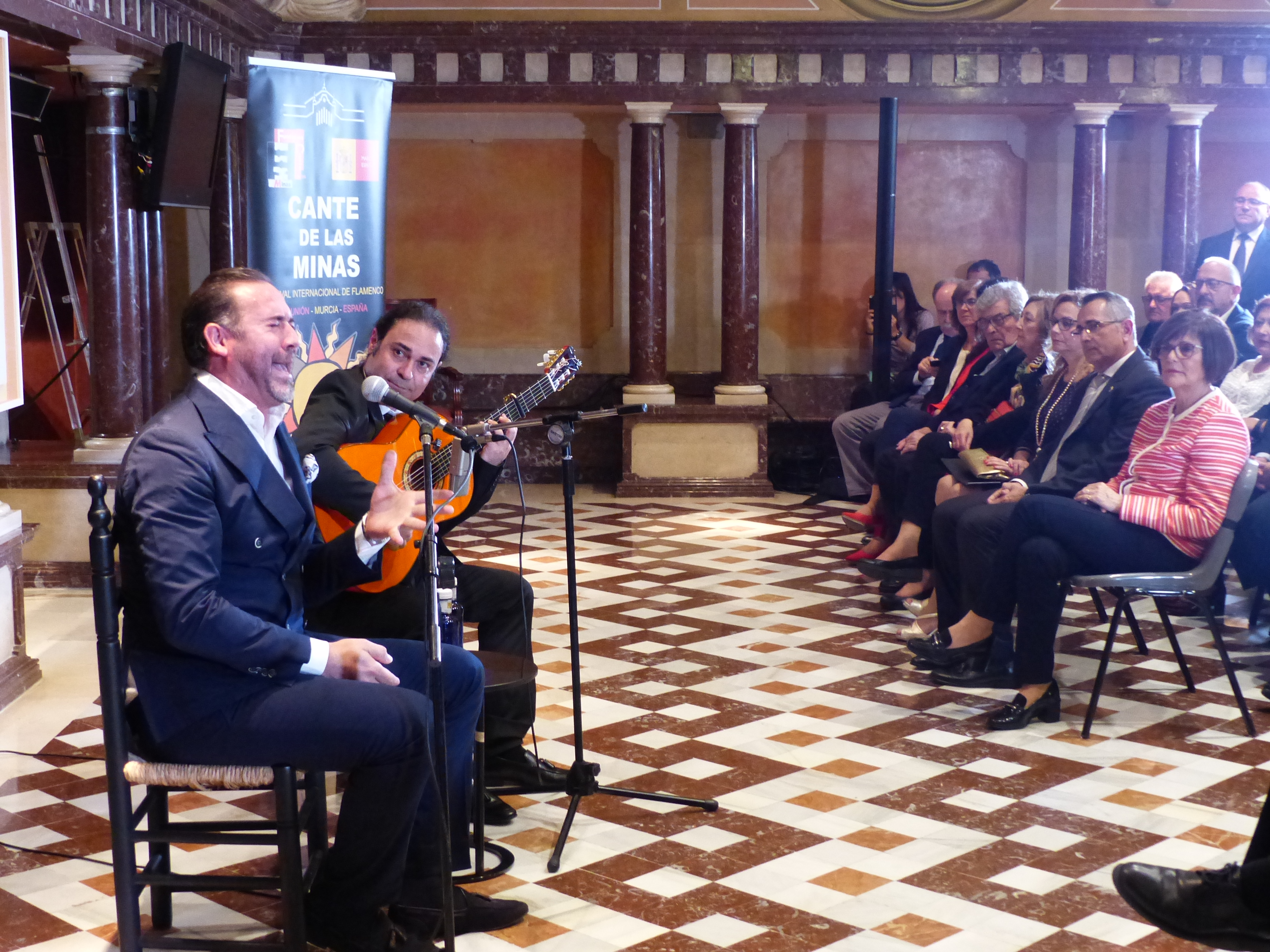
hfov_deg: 38.2
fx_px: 1834
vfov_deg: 29.1
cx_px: 635
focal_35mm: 50
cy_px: 476
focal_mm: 9.1
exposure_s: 1/25
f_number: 2.8
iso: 800
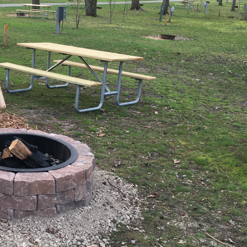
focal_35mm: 57
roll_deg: -0.7
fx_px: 460
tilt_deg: -13.5
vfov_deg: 29.9
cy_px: 90
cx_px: 7
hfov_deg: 28.4
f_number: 2.2
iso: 40
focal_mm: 4.15
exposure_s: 1/120
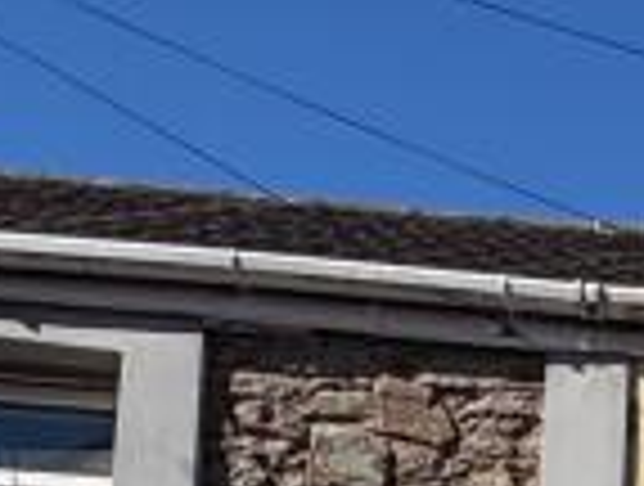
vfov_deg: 11.9
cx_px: 1338
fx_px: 1865
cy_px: 1184
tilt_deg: +4.8
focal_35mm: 100
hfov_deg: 15.2
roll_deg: -0.5
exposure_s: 1/2874
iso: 50
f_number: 2.2
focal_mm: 2.22
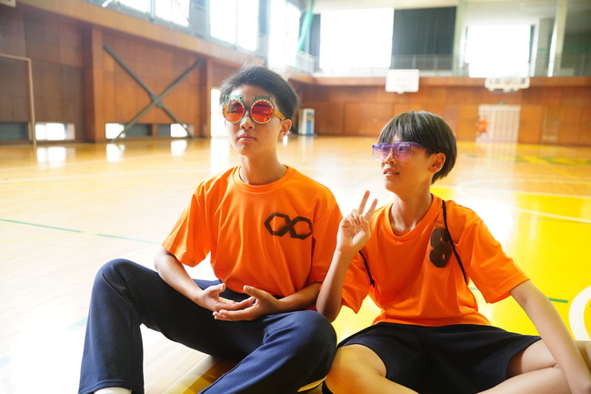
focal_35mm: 28
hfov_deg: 65.5
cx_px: 296
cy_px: 197
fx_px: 460
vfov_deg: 46.4
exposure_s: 1/500
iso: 6400
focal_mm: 28
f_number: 2.8
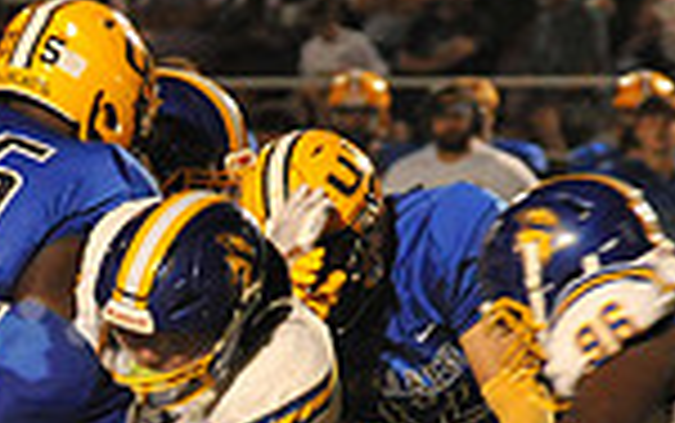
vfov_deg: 1.7
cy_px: 688
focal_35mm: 789
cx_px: -130
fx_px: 14525
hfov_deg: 2.7
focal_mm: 200
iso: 6400
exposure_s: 1/200
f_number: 6.3
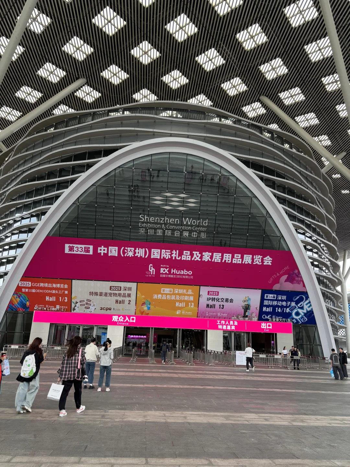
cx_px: 175
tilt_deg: +15.8
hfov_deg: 53.1
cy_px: 234
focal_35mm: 26
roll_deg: -3.0
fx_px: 351
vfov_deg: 67.3
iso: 50
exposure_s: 1/150
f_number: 1.6
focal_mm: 5.96
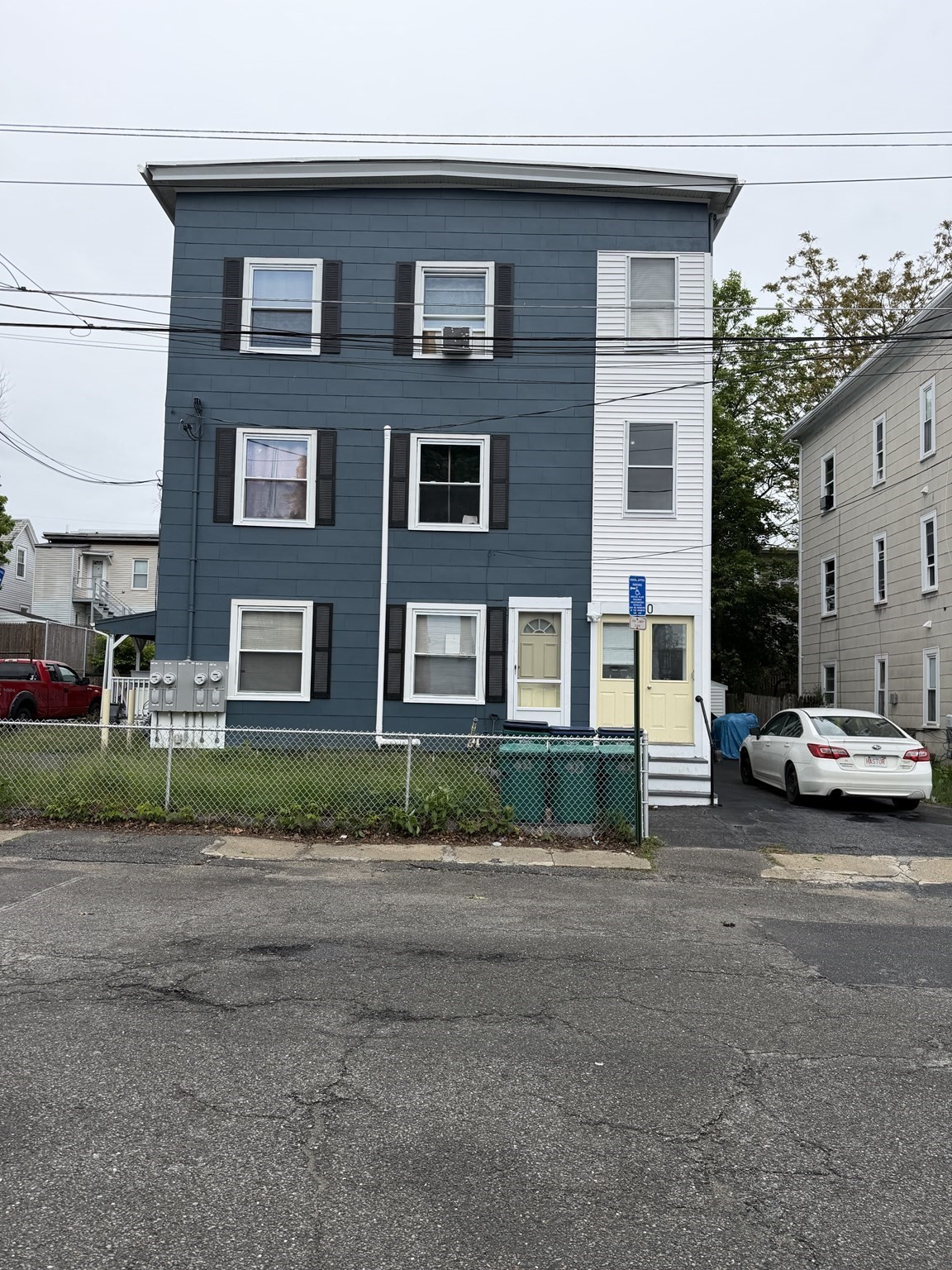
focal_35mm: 24
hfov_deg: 56.8
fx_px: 880
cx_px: 476
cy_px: 635
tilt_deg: +4.2
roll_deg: -0.7
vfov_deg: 71.6
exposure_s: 1/3279
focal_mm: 6.76
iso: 80
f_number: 1.78
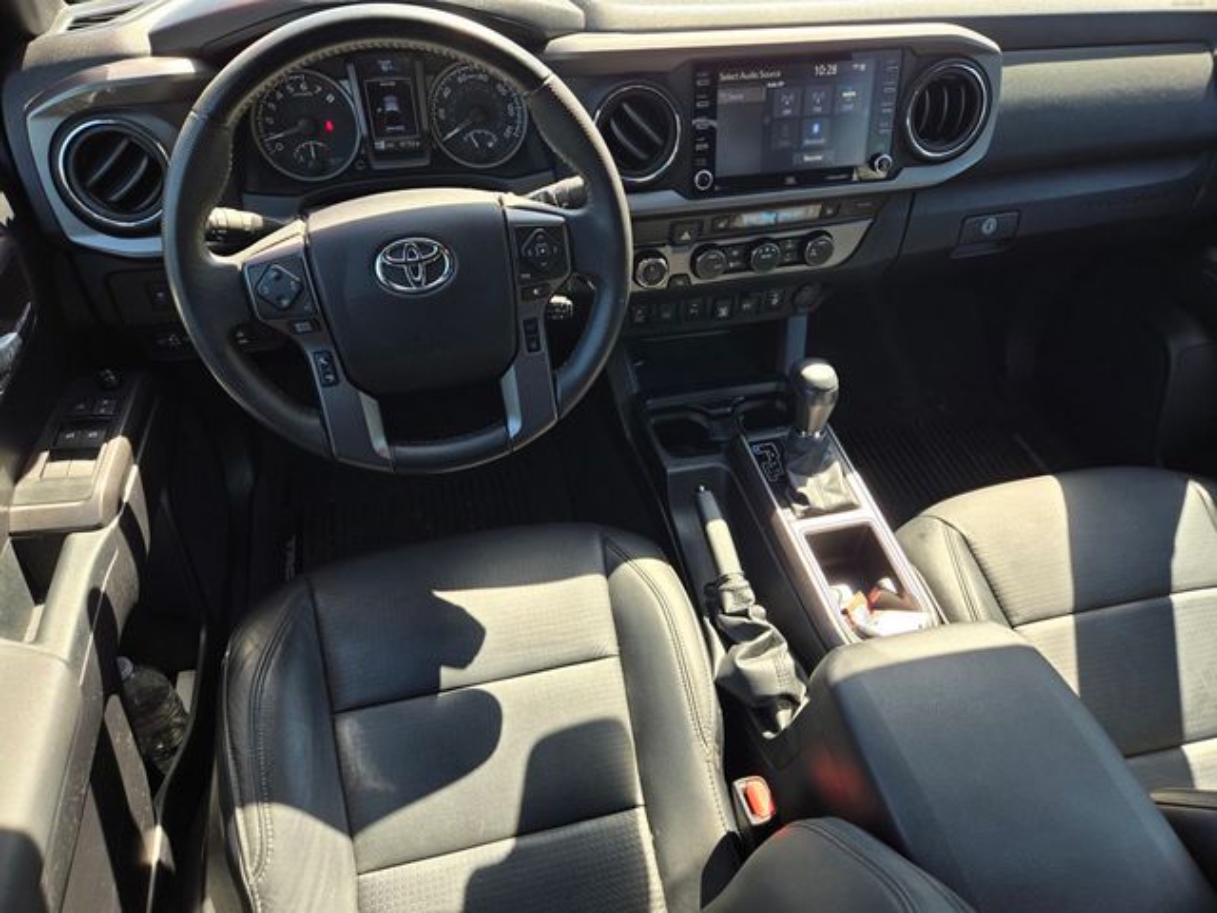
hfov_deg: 73.9
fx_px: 809
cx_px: 608
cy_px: 456
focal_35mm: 23
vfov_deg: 58.9
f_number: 1.8
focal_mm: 5.4
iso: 40
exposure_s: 1/180
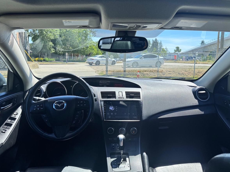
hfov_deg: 67.2
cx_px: 106
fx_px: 173
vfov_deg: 53.0
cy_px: 82
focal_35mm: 26
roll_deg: +0.4
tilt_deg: -6.9
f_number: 1.78
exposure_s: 1/1456
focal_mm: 6.76
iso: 80
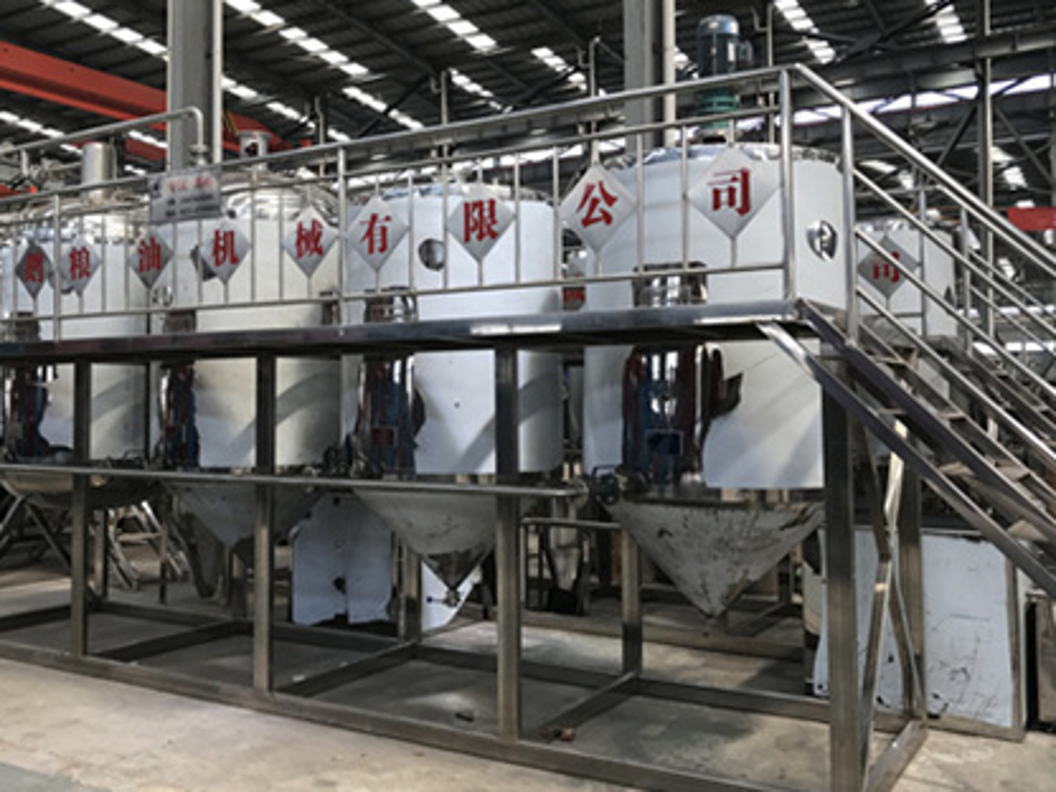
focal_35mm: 35
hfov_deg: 52.5
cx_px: 459
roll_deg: +1.0
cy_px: 355
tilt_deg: +3.0
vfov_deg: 40.7
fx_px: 1068
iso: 20
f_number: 1.8
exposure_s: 1/146
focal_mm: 3.99
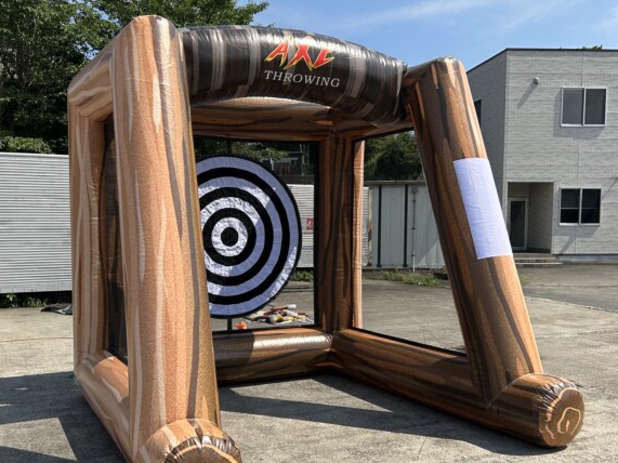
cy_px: 269
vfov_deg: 38.6
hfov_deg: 49.9
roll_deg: -0.5
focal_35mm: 37
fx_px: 660
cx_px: 252
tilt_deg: -4.5
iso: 50
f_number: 1.5
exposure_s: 1/3571
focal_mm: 5.7
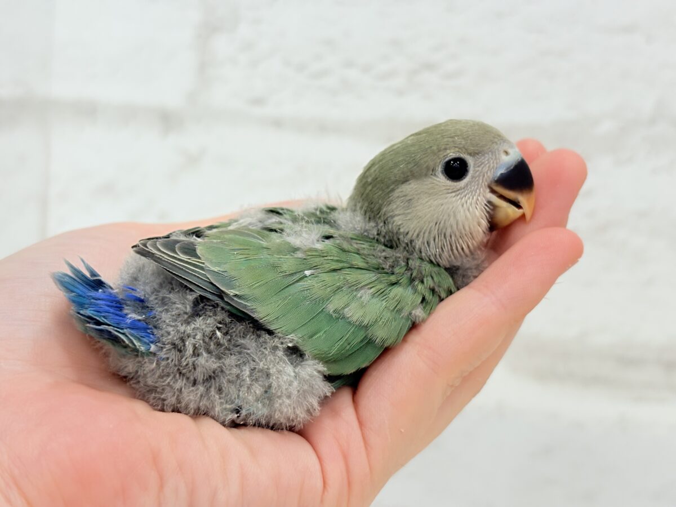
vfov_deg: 28.0
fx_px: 1015
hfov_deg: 36.8
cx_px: 338
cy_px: 254
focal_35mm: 52
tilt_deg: -3.2
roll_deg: -2.8
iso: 80
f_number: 1.6
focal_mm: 5.96
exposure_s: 1/100
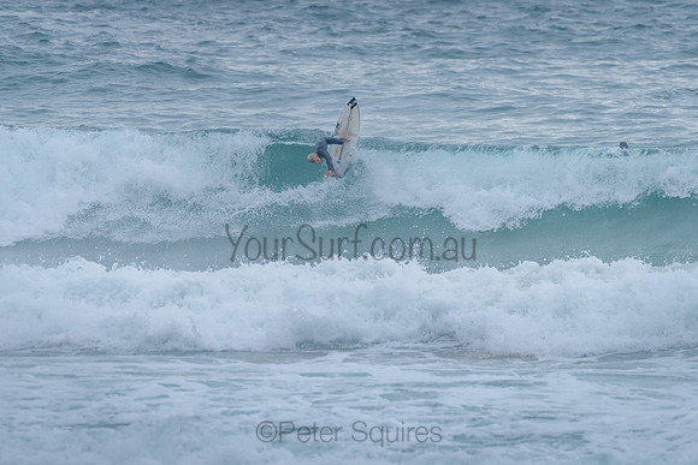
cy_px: 181
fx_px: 11883
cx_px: 350
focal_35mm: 613
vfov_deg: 2.2
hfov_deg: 3.4
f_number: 5.6
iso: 640
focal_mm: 500
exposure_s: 1/1250
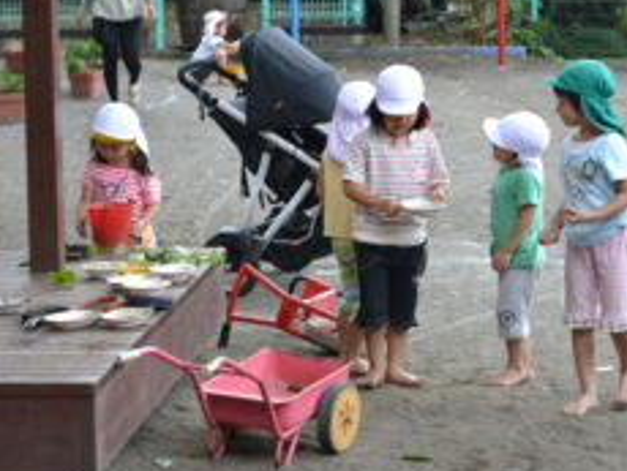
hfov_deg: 14.3
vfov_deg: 10.8
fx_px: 2499
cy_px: 176
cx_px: 368
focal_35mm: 138
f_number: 5.6
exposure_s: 1/125
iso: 360
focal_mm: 55
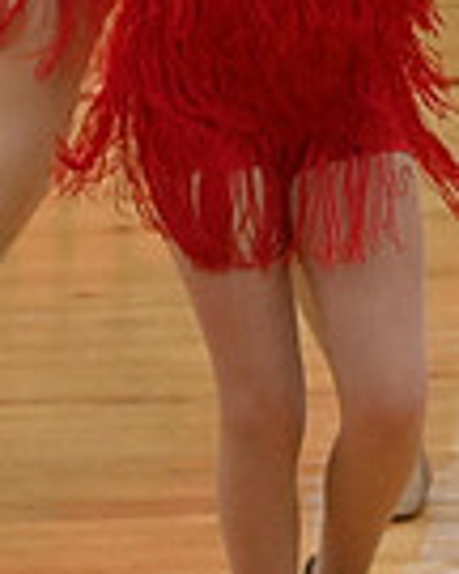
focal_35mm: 995
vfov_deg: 1.9
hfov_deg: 1.6
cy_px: 134
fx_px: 16896
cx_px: -740
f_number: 4
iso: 6400
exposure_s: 1/400
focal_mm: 165
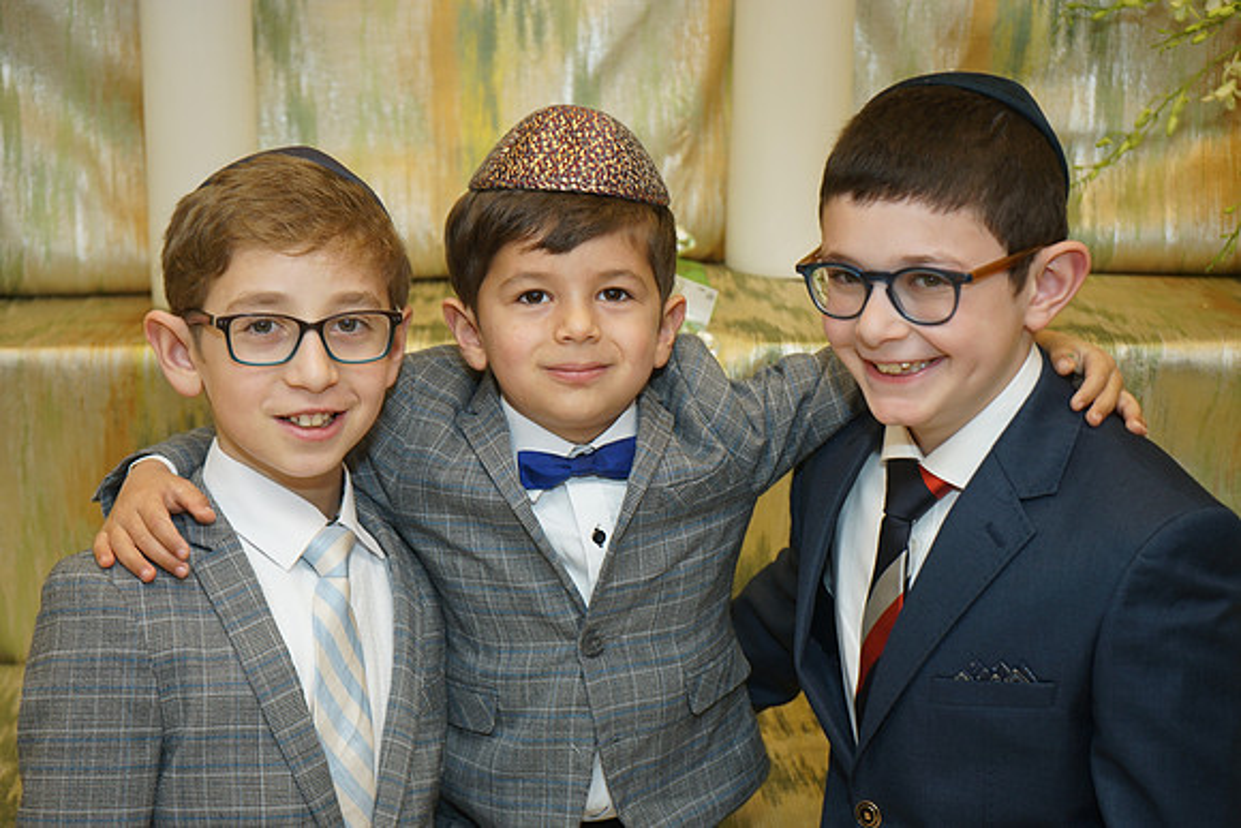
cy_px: 414
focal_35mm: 59
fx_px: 2034
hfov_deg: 33.9
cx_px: 620
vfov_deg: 23.0
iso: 400
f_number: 5.6
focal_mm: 59
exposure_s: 1/100
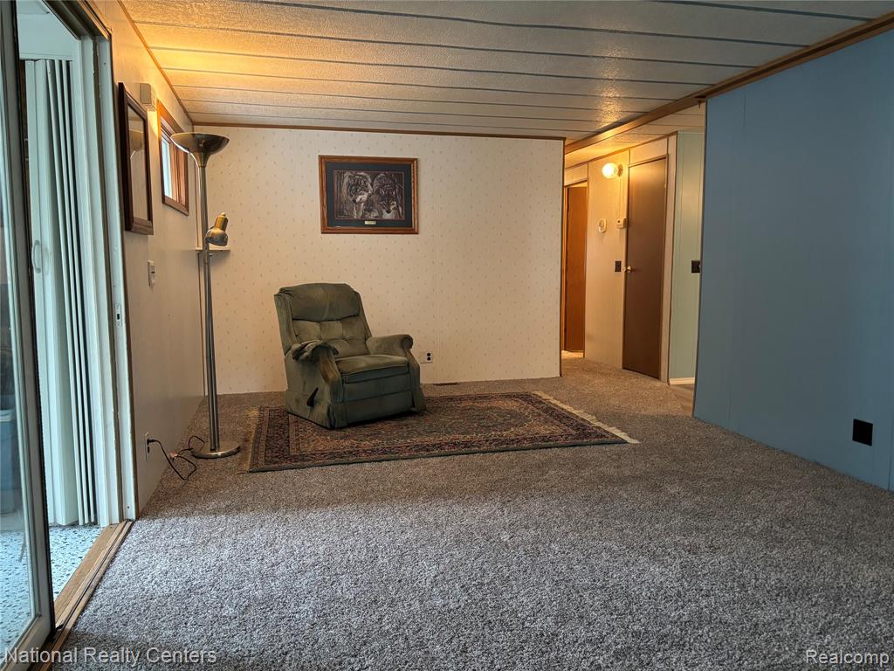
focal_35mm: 26
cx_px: 447
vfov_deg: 53.1
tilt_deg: -6.2
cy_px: 336
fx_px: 671
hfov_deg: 67.3
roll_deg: +0.5
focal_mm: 5.96
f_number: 1.6
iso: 400
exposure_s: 1/60
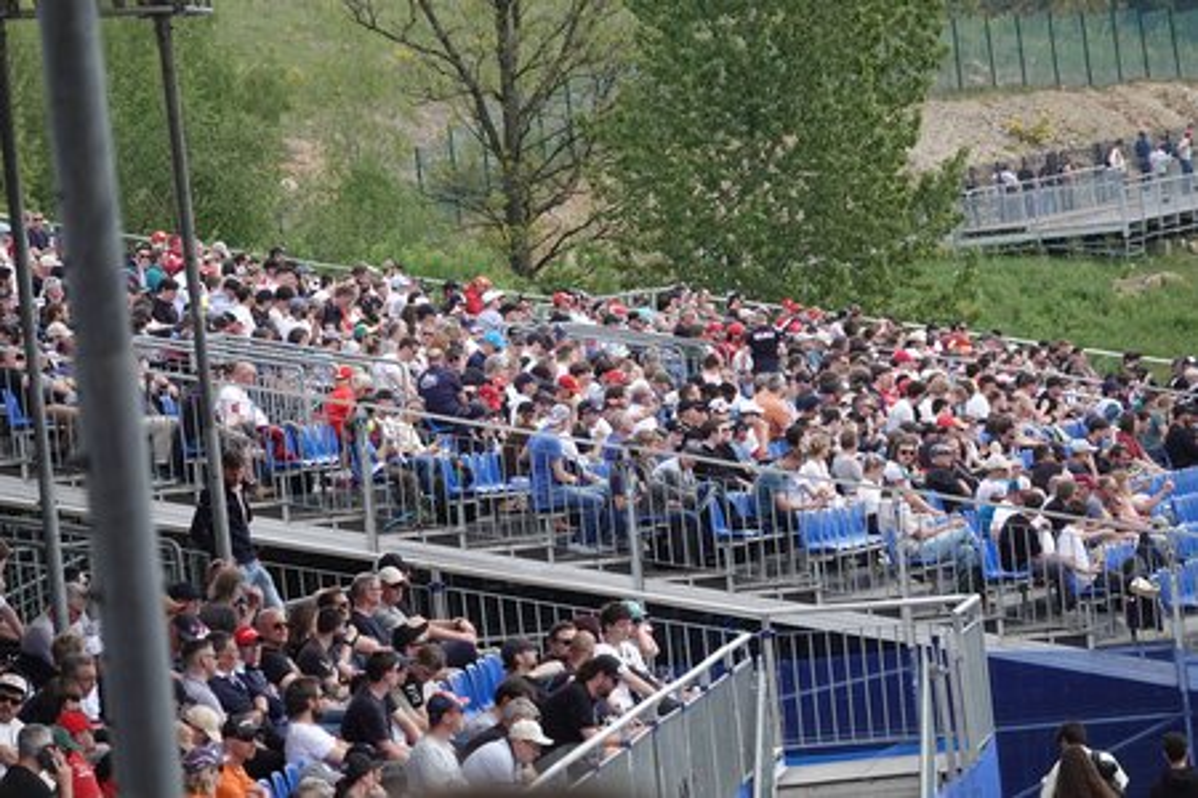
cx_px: 599
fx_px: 8219
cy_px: 399
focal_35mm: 247
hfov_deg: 8.3
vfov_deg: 5.6
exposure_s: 1/800
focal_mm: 90.45
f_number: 4
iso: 320
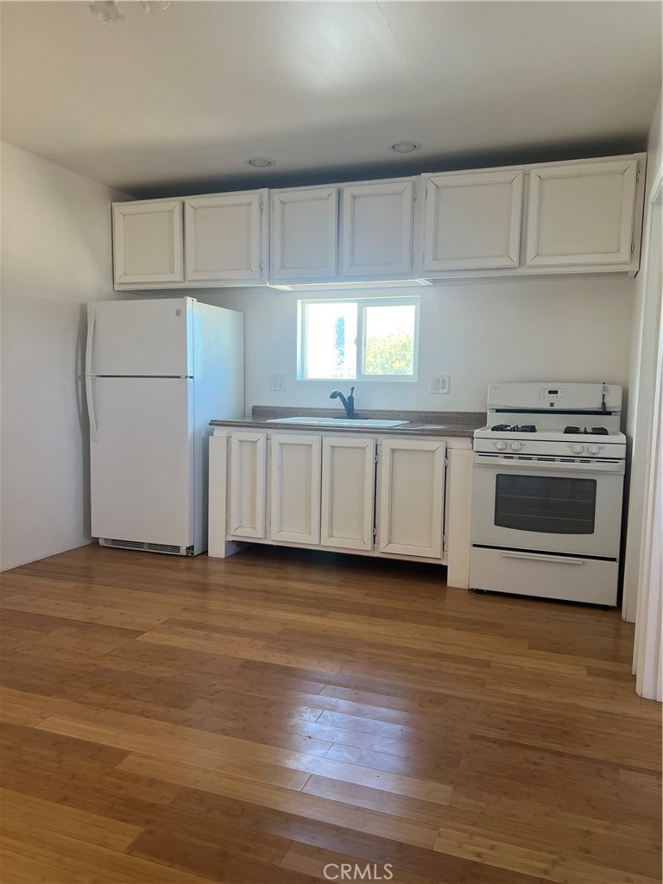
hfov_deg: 53.1
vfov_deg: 67.3
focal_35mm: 26
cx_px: 332
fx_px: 664
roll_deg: +0.0
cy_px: 442
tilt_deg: -4.2
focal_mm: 5.7
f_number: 1.5
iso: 125
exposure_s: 1/121
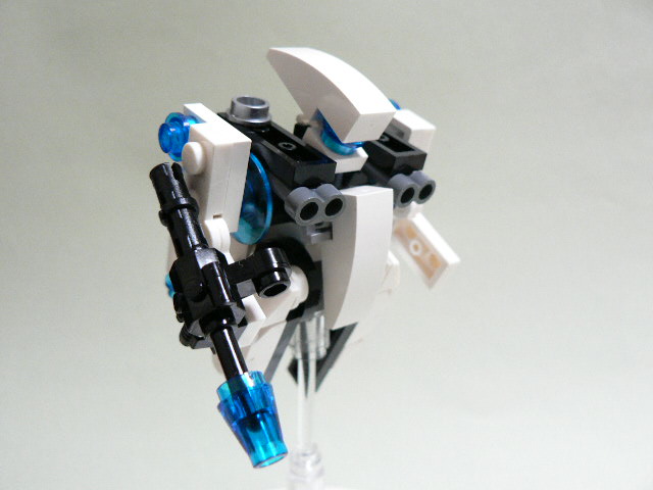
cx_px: 326
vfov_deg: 39.7
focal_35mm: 36
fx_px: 679
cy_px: 245
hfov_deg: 51.4
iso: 200
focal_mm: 6
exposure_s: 1/13
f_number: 2.8
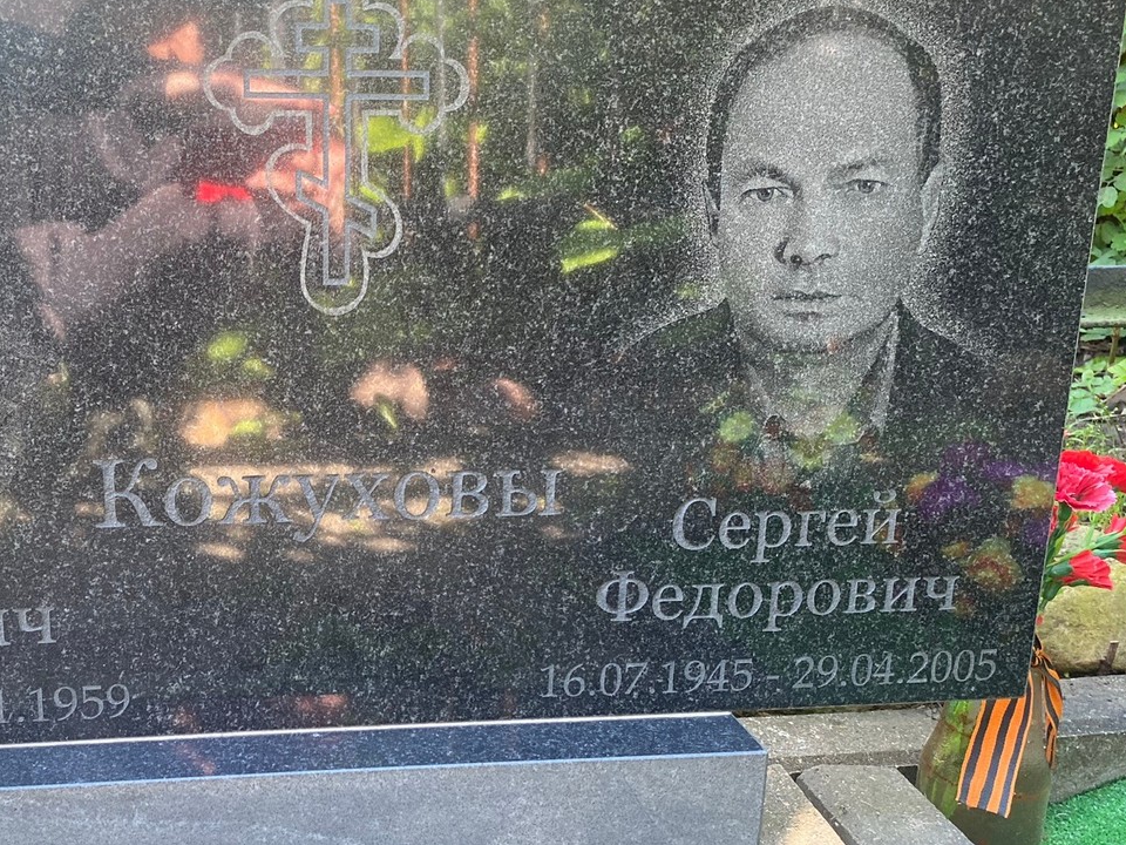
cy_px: 514
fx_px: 1269
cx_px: 354
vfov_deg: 36.7
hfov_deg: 46.9
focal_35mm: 39
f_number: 1.8
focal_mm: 4.25
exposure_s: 1/115
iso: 125
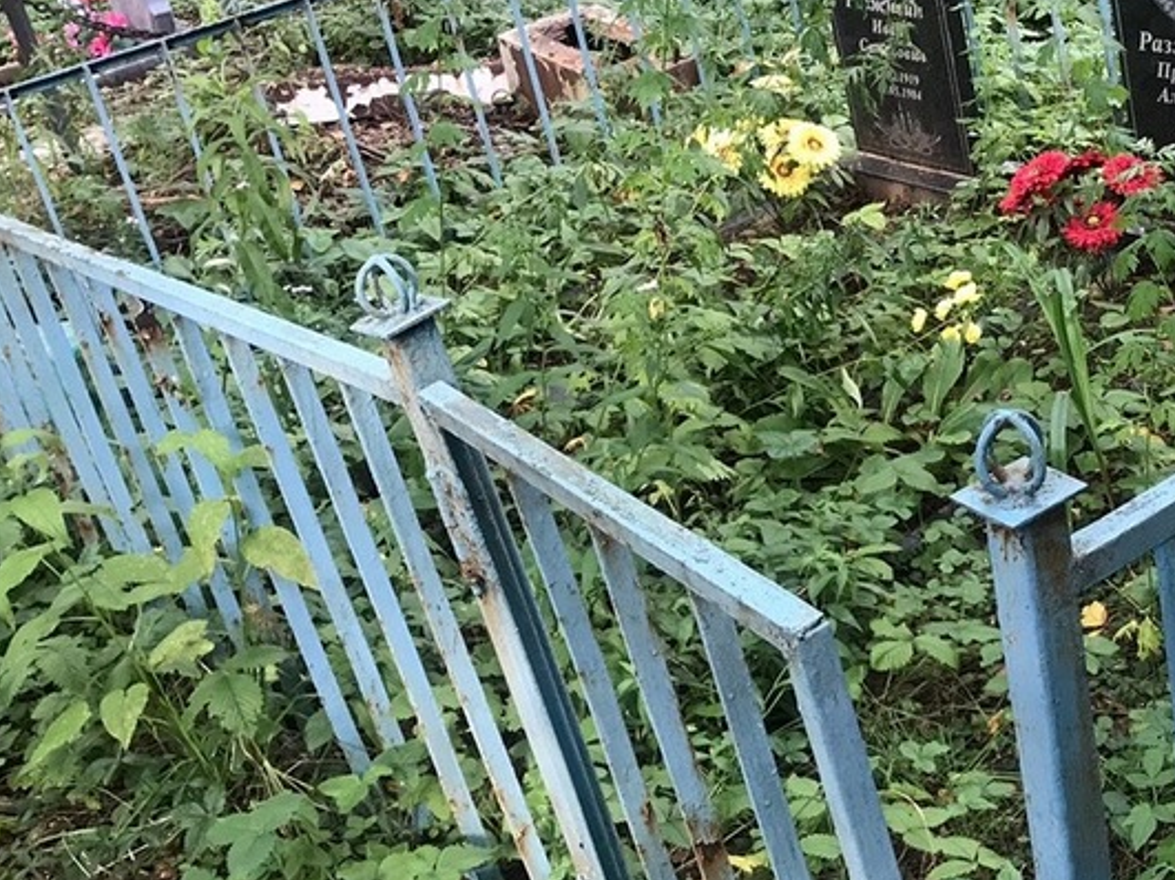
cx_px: 1002
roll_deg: +9.0
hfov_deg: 34.1
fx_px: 1833
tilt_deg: -24.5
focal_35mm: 54
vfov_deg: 26.9
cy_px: 294
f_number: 1.8
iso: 25
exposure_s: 1/33
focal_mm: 3.99
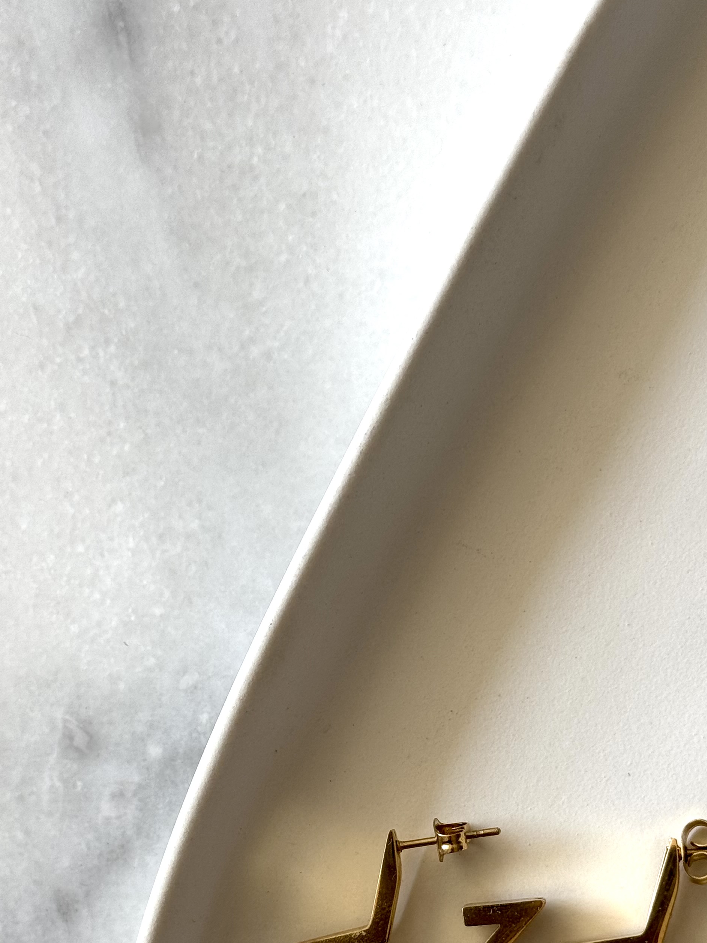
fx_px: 2097
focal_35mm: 77
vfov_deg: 24.9
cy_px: 754
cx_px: 390
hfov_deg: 19.1
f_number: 1.78
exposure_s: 1/166
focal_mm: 6.76
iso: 50
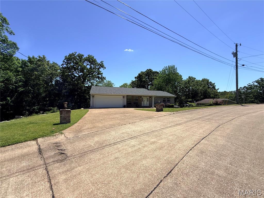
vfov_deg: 85.7
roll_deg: -0.7
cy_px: 99
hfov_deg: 102.1
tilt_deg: +0.6
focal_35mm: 14
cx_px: 132
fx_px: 107
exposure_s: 1/2237
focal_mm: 2.22
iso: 50
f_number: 2.2
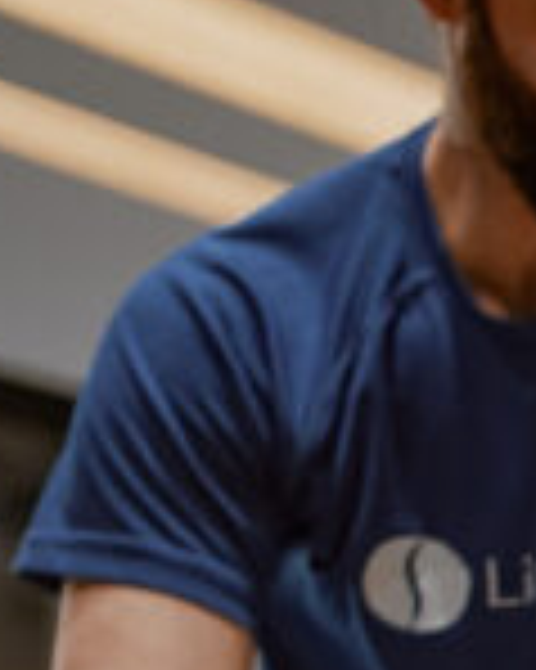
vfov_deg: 10.7
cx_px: 1302
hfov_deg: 8.3
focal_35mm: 171
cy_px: 1124
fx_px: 3394
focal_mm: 35
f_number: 1.6
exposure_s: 1/160
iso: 400
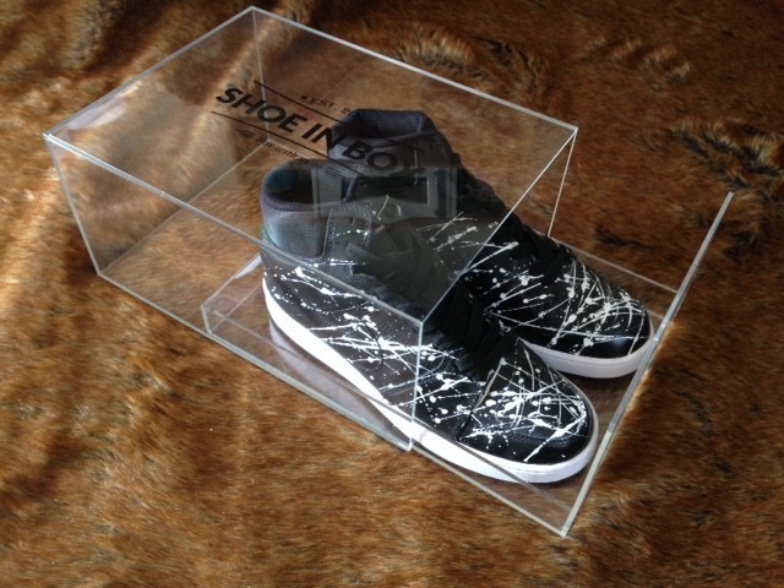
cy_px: 294
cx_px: 392
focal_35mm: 33
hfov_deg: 55.4
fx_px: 747
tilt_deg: -48.9
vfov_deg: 42.9
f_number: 2.4
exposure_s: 1/20
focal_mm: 4.12
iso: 80
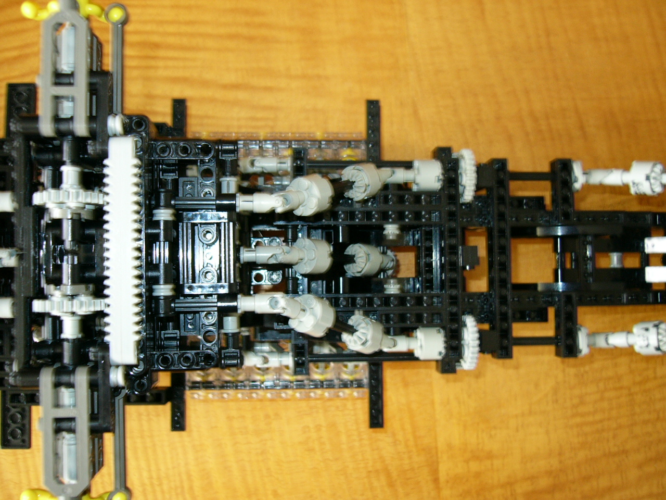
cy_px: 250
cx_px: 333
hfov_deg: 52.6
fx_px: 673
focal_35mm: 35
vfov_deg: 40.7
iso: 100
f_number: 2.8
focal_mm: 5.8
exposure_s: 1/1.3
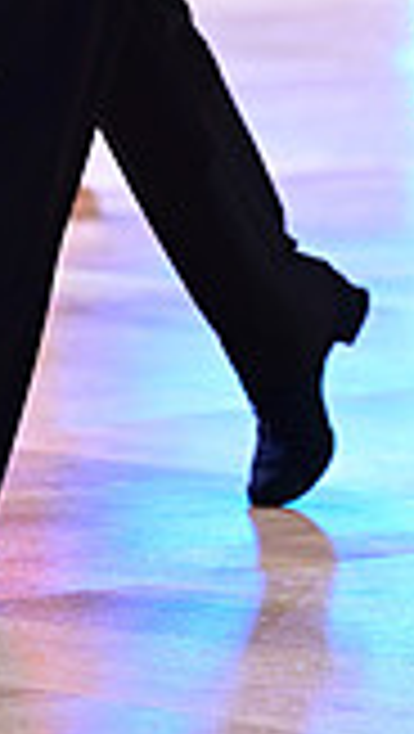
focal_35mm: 595
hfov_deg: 2.0
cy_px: -257
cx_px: 374
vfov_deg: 3.6
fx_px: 11582
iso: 2000
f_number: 2.8
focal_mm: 160
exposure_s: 1/500
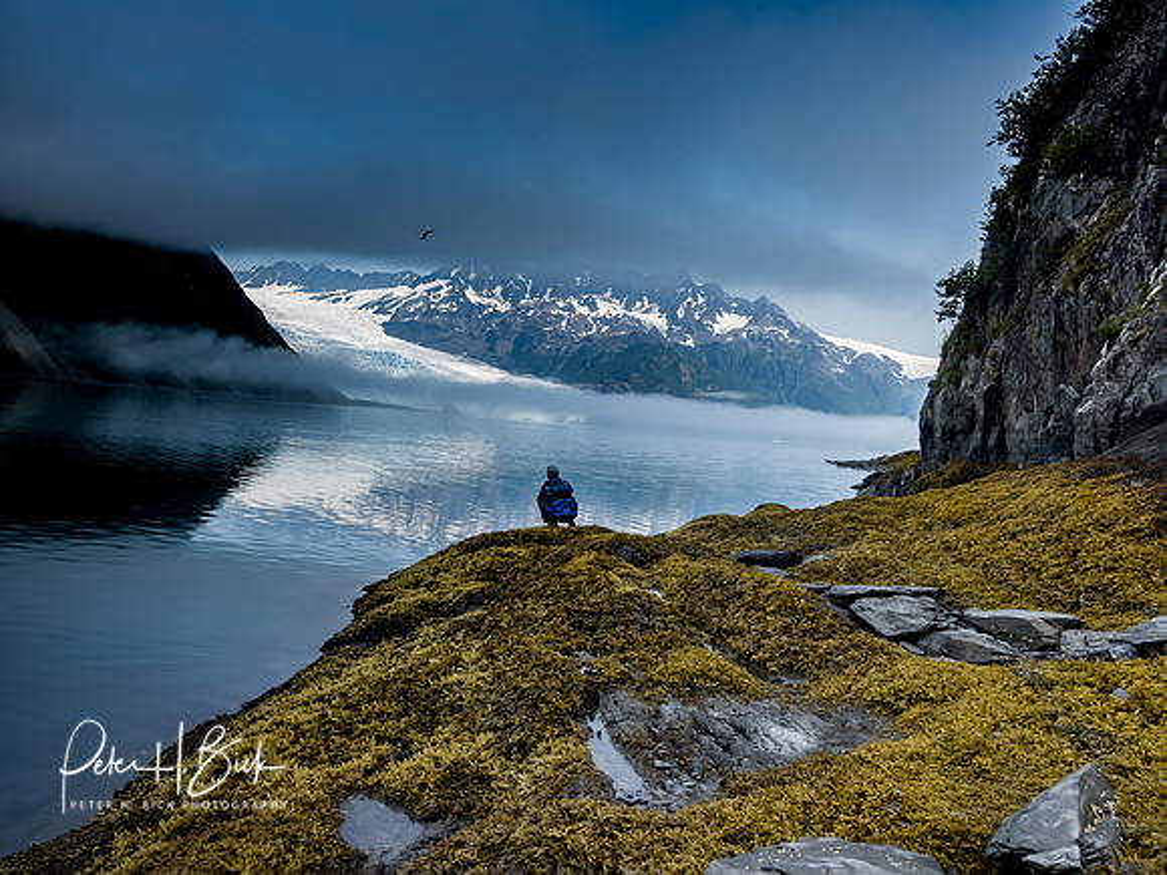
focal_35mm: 28
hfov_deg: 63.4
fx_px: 944
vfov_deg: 49.7
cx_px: 584
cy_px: 438
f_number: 10
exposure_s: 1/200
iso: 400
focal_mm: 14
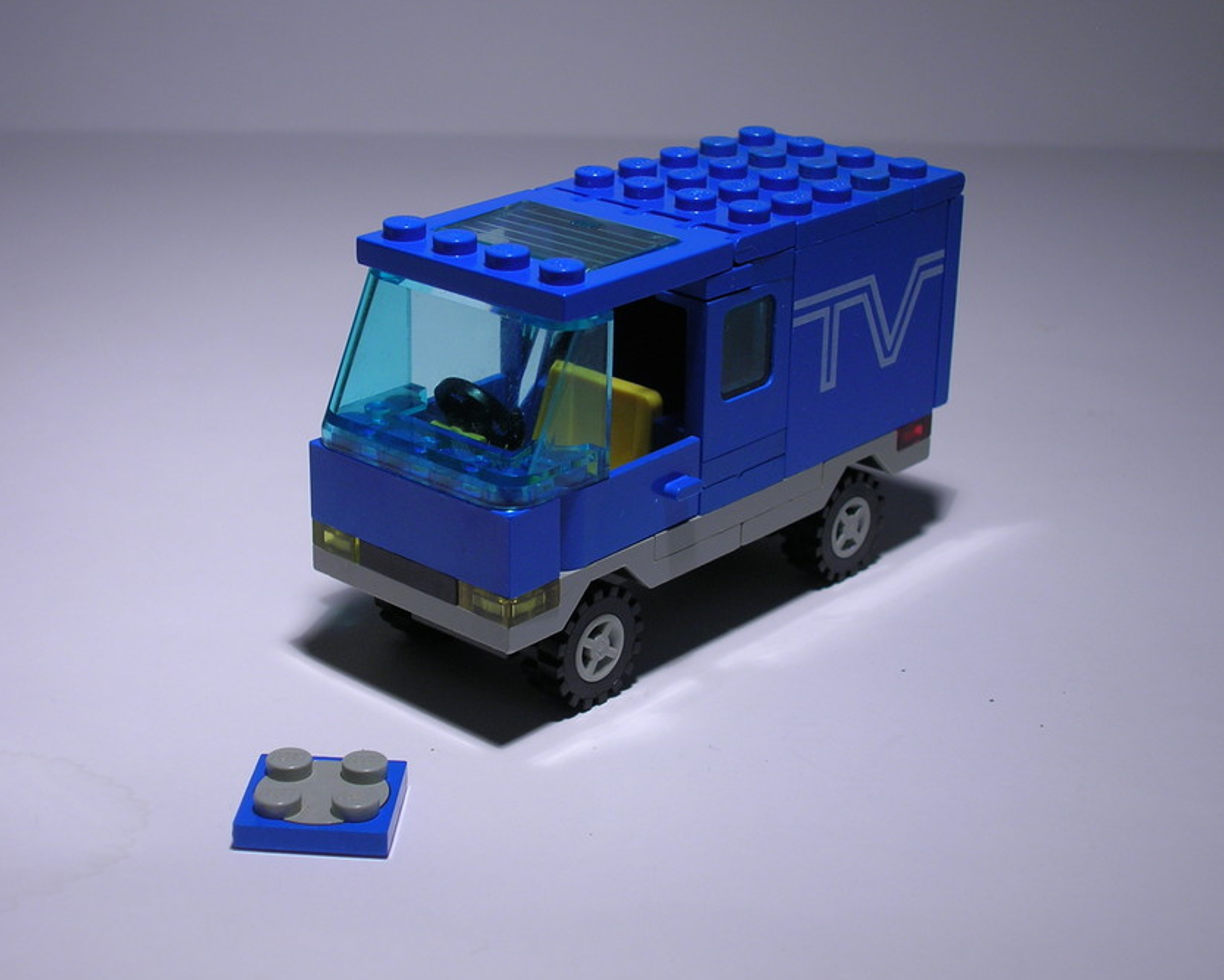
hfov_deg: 30.9
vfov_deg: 25.0
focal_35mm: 61
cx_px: 583
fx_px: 2211
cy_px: 491
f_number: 3.5
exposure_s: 1/33.1
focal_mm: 9.7
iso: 50
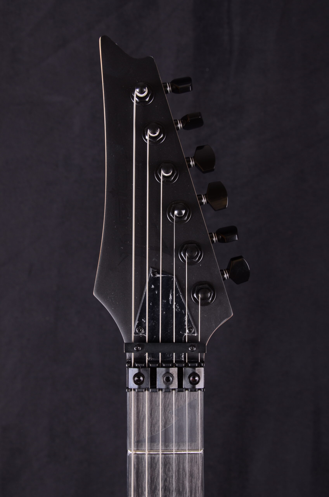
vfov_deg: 41.2
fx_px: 661
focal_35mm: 48
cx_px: 164
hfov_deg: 28.0
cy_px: 248
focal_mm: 32
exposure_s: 1/200
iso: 200
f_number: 10
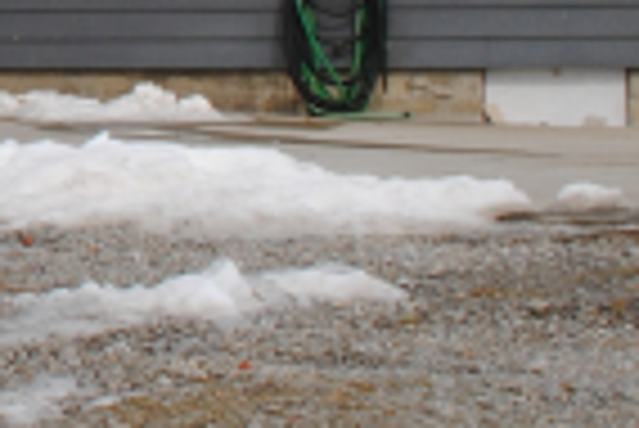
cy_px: -360
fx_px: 2523
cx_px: -484
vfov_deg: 9.2
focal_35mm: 142
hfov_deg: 13.1
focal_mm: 18
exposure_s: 1/250
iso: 100
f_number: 8
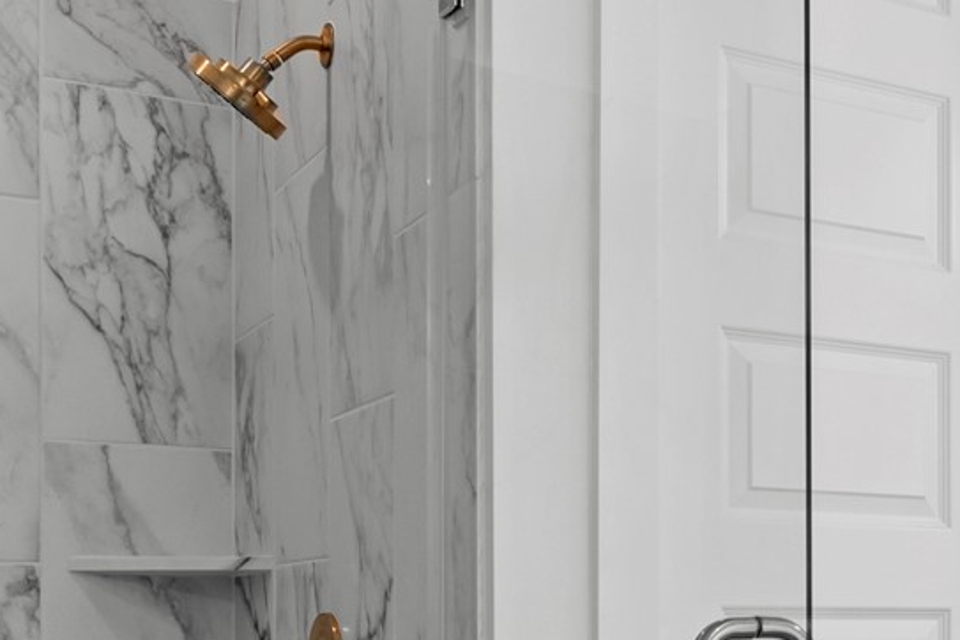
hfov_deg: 34.1
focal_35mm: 56
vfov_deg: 23.3
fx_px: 1493
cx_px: 820
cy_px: 628
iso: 250
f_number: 9
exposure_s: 1/15
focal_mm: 14
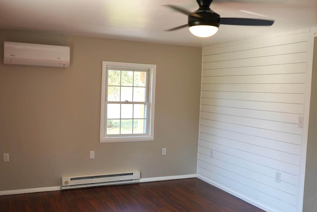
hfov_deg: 49.5
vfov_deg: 34.1
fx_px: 343
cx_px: 165
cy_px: 122
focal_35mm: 39
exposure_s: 1/160
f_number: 4
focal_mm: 29
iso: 320
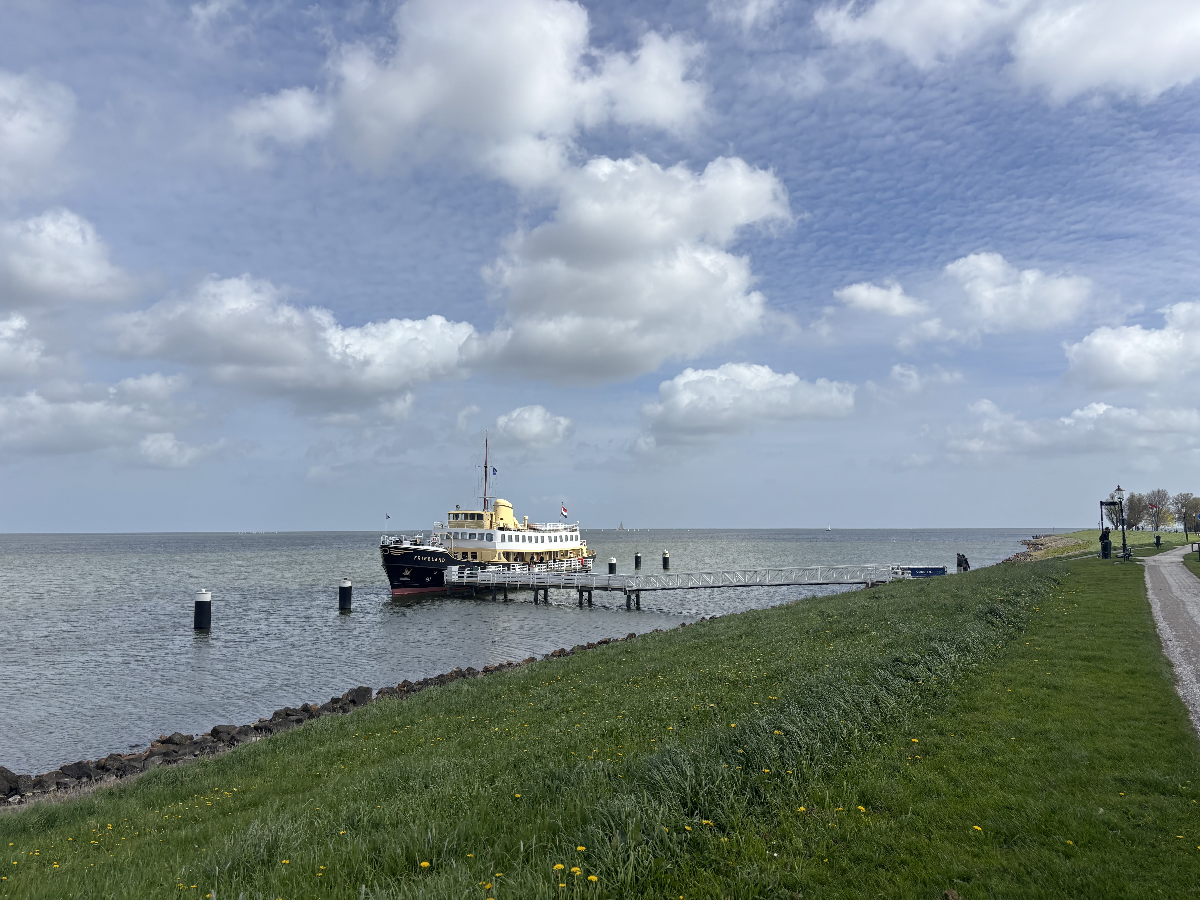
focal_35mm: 26
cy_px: 450
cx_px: 600
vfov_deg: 53.1
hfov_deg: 67.3
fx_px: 901
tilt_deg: +2.2
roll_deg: -0.5
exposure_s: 1/6711
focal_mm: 5.96
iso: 50
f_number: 1.6
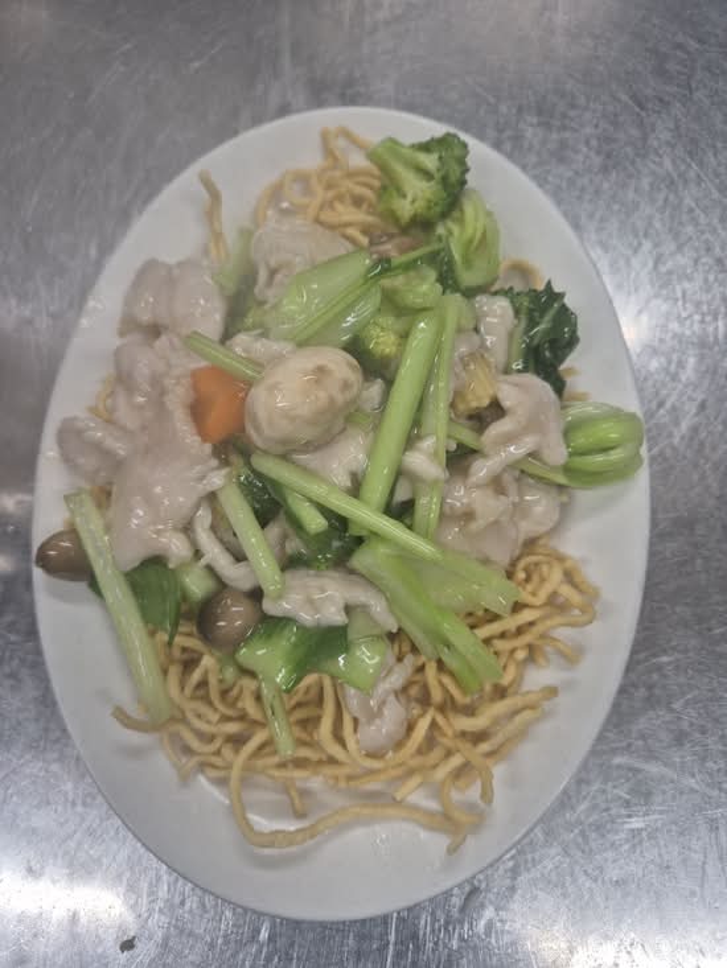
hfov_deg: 58.9
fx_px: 644
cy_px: 484
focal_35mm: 23
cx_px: 364
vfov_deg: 73.9
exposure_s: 1/100
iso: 64
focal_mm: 5.4
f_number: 1.8
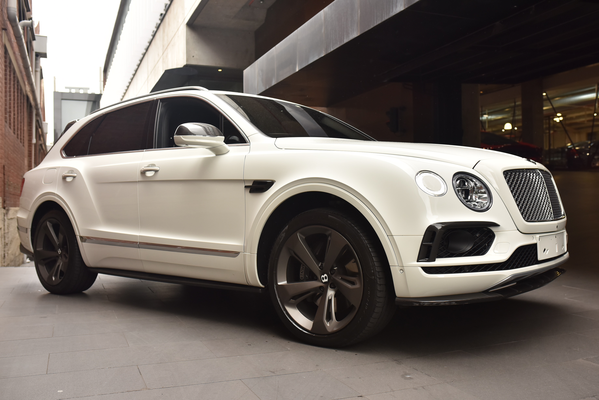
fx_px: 583
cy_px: 200
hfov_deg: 54.4
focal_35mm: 35
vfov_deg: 37.9
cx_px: 300
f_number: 4
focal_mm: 35
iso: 640
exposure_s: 1/400
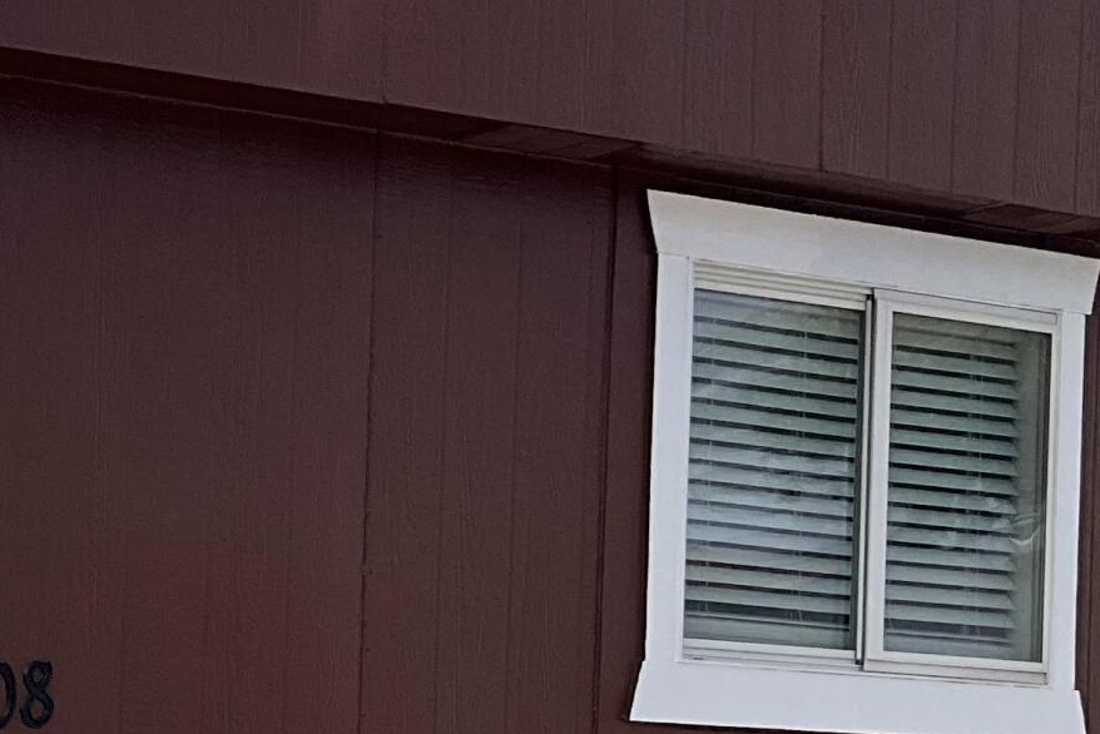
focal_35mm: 103
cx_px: -509
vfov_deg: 13.0
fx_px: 3148
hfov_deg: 17.9
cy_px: 818
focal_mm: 3
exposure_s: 1/2058
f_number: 1.8
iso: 25
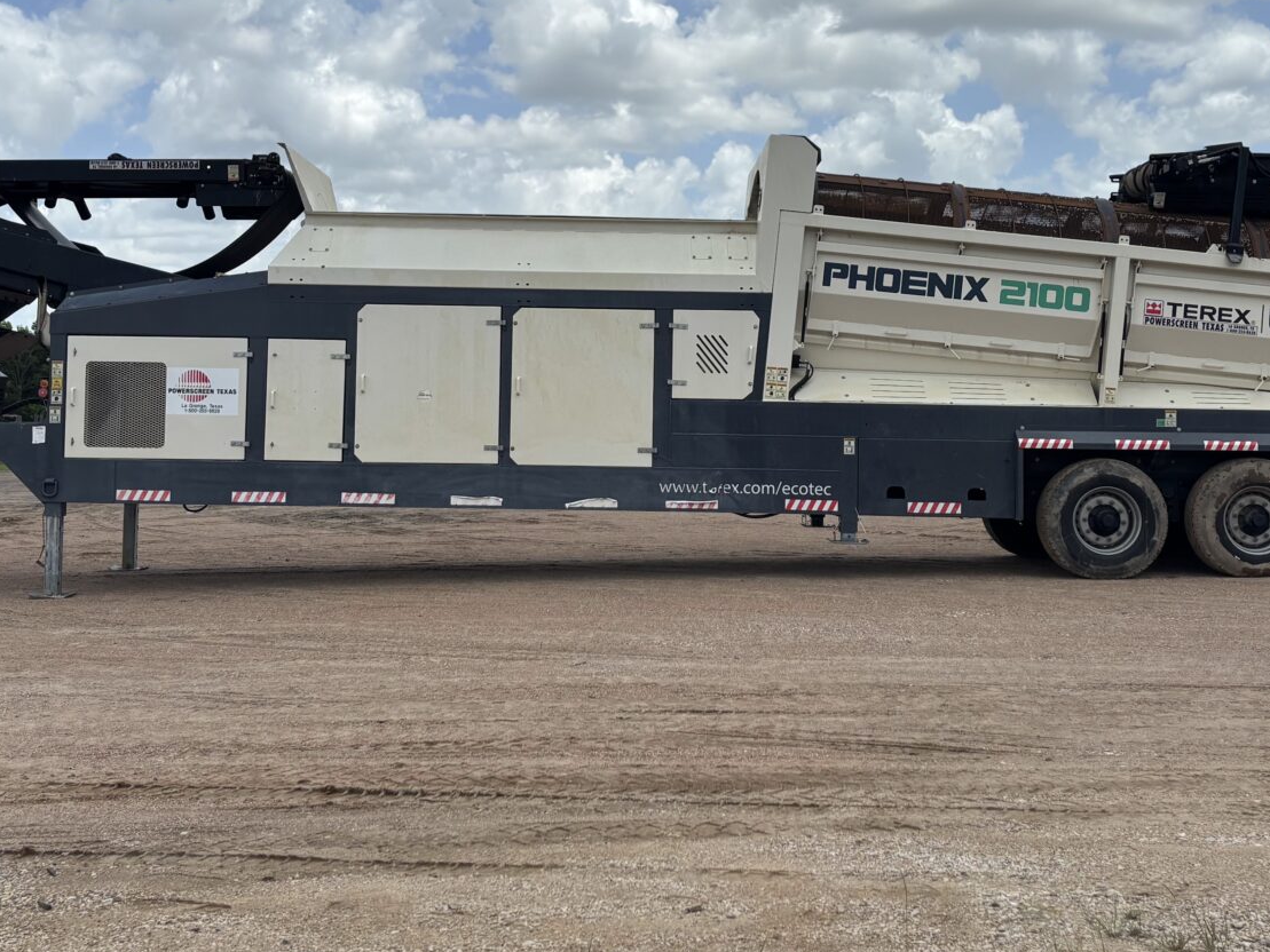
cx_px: 637
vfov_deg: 32.0
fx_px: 1651
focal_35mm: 45
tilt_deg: +1.5
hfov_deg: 42.1
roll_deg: +1.5
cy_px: 341
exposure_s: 1/4630
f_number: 1.6
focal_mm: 5.96
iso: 50
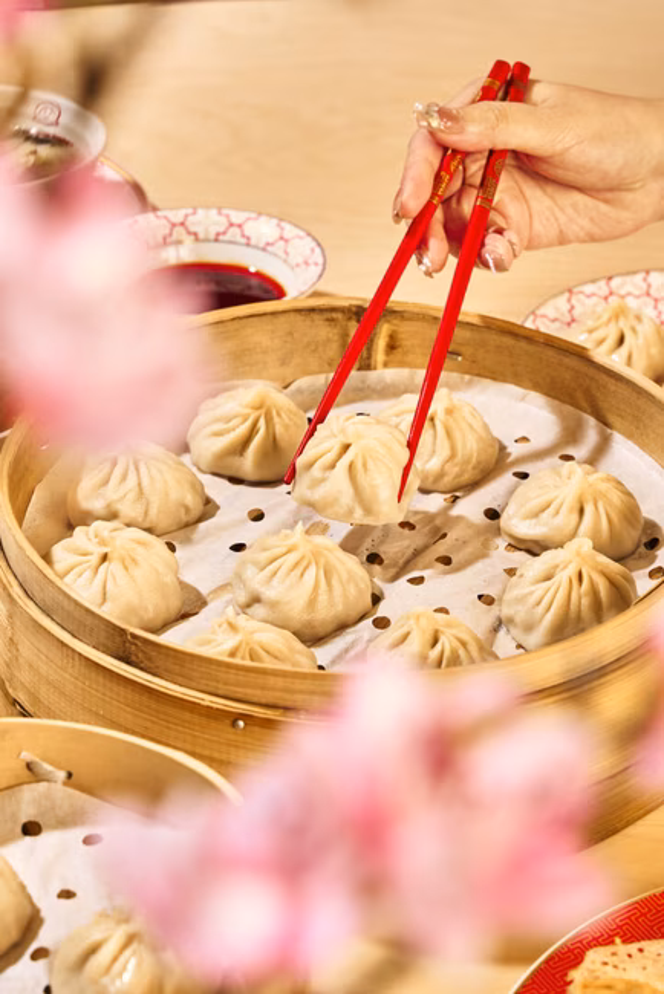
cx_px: 332
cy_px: 497
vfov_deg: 19.4
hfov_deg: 13.1
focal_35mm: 105
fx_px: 2902
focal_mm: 70
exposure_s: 1/160
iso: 100
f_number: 7.1
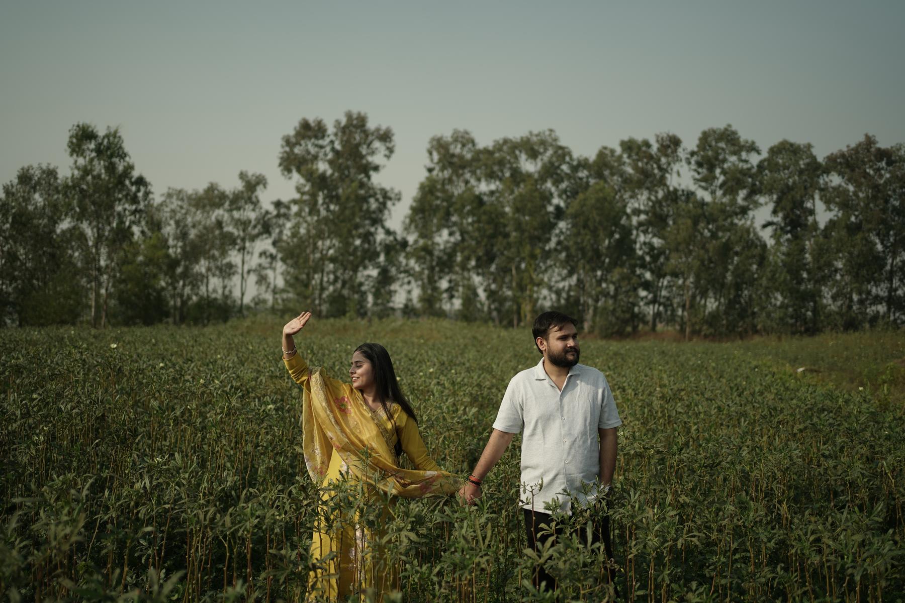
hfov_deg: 54.4
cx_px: 452
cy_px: 302
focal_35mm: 35
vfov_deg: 37.9
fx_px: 880
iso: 50
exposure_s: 1/2000
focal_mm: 35
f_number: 1.8
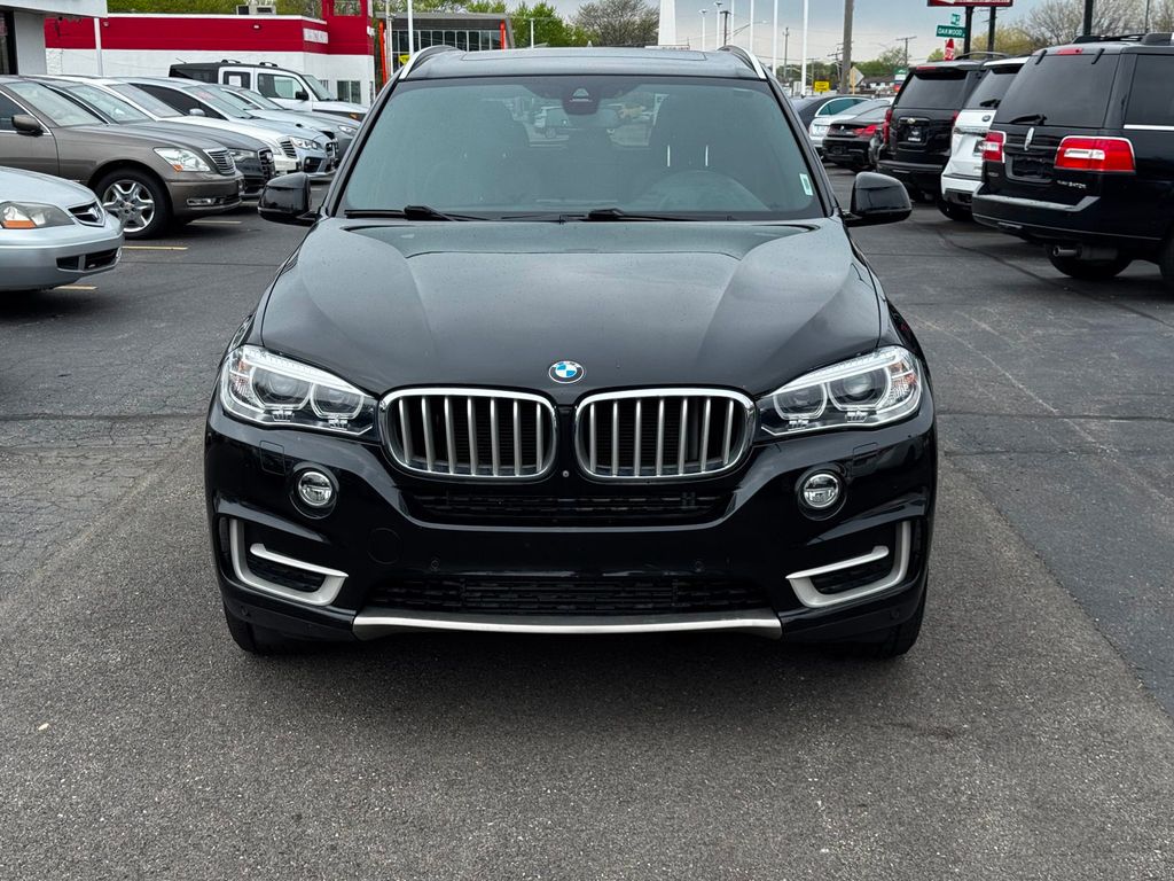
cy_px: 440
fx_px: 1628
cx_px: 587
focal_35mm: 48
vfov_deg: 30.3
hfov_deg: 39.7
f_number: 1.78
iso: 64
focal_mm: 6.76
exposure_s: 1/1597
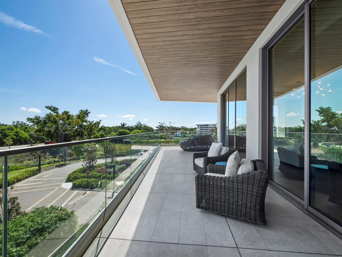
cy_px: 128
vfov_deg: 85.7
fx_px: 138
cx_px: 171
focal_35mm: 14
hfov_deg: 102.0
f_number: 11
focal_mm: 7
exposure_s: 1/100
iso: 320
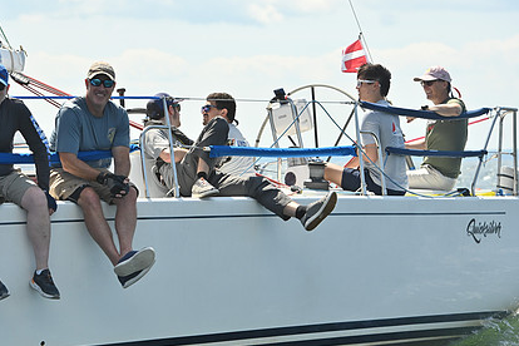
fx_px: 2725
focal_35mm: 189
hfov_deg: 10.9
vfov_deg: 7.3
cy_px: 187
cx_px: 172
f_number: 6.3
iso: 250
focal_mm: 135
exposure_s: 1/1250
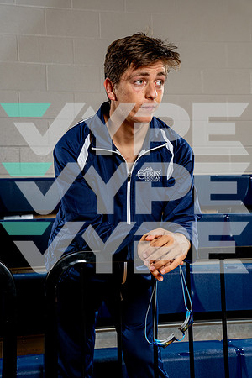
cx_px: 126
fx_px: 661
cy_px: 189
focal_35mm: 63
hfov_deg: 21.6
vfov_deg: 31.9
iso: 320
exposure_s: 1/250
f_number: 8
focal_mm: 63
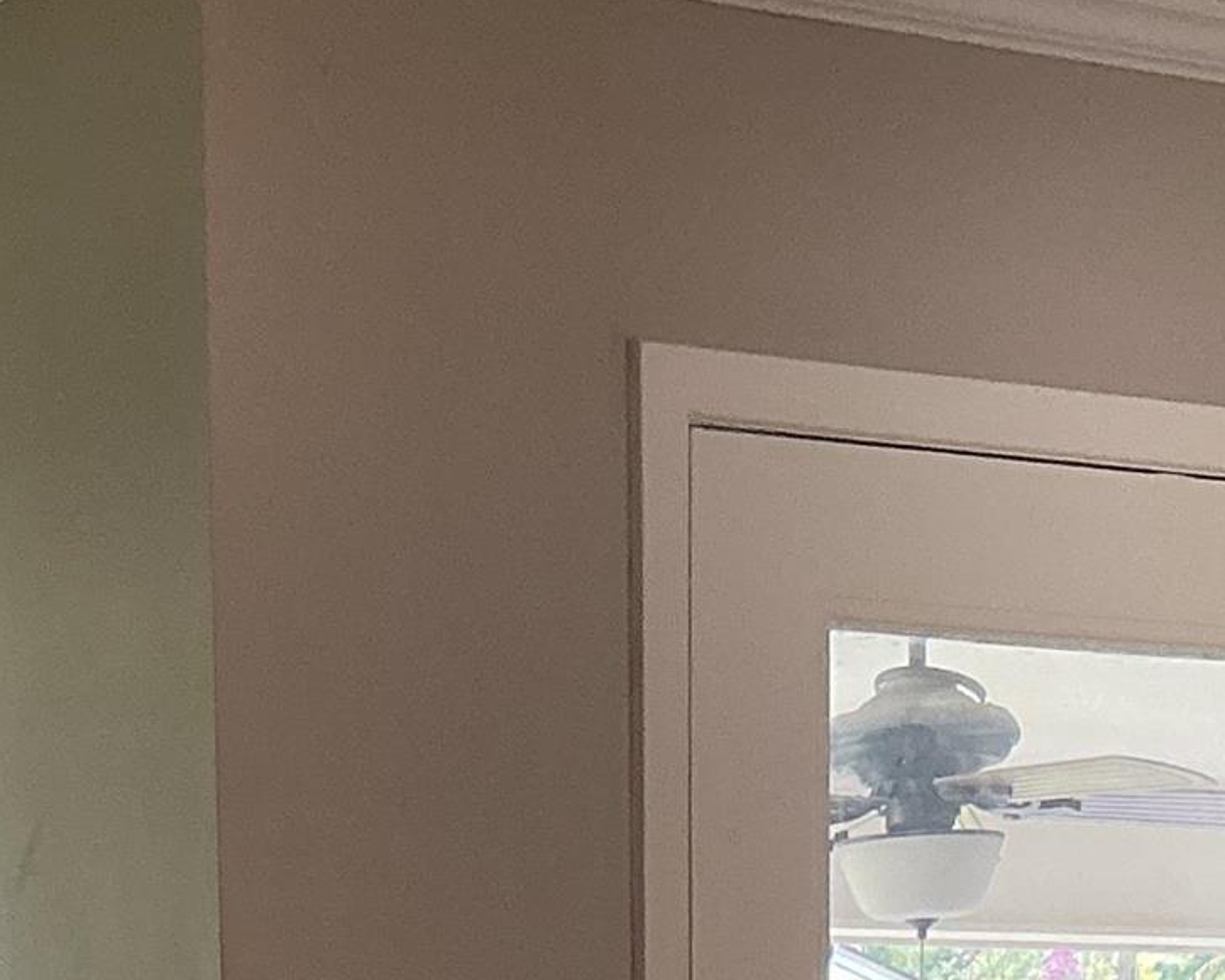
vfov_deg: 12.3
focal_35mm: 116
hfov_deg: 16.5
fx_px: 4205
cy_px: 1684
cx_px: 255
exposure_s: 1/60
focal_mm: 3
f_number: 1.8
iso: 80
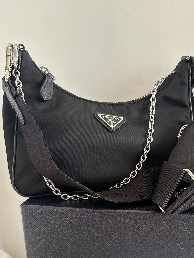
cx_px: 135
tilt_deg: -17.5
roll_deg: -0.8
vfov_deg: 49.8
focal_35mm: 36
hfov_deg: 39.0
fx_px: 269
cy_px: 184
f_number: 1.78
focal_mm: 6.86
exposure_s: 1/86
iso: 250
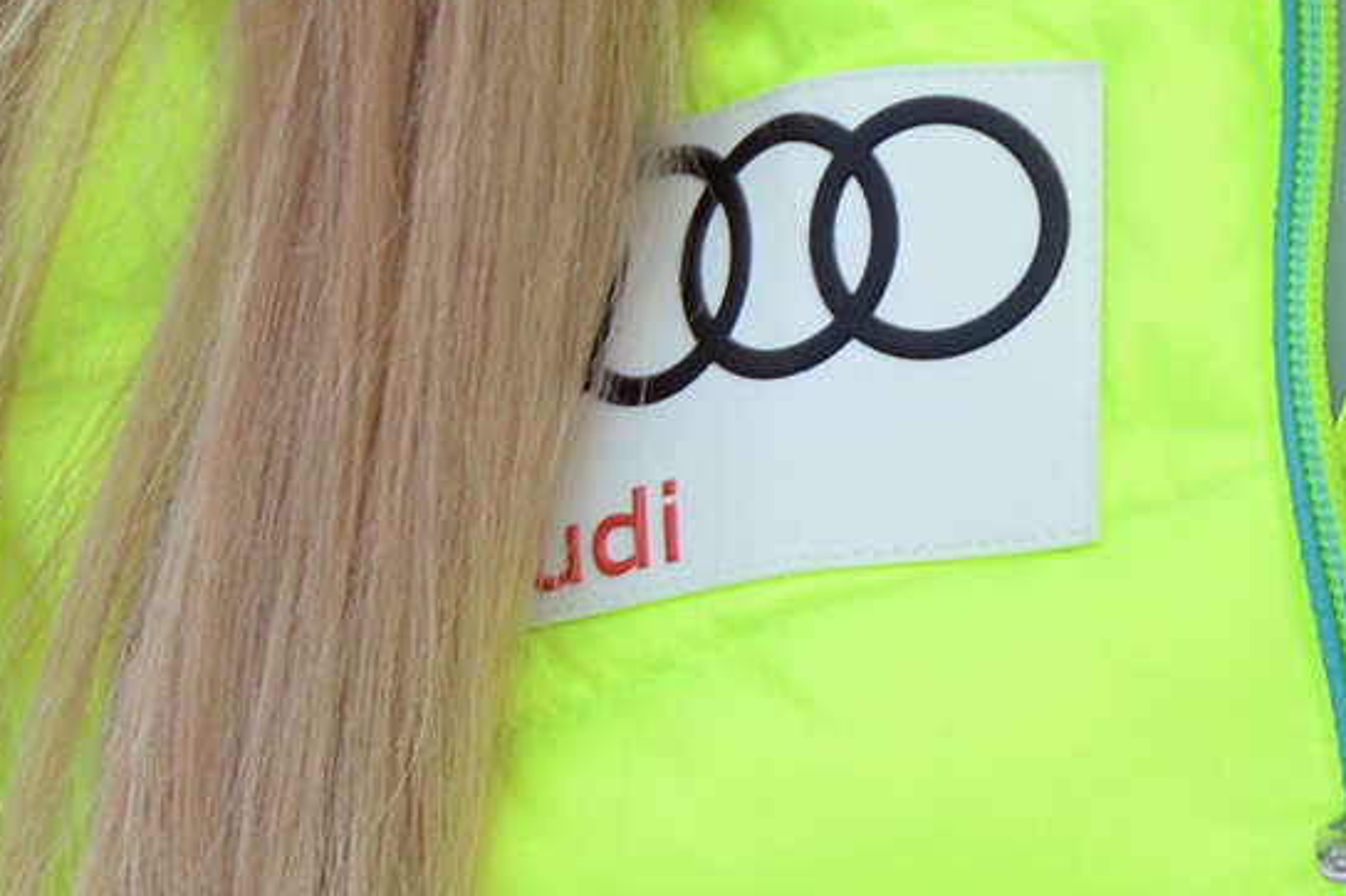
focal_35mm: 2206
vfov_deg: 0.6
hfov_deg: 0.9
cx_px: 1160
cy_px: -1543
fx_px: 82427
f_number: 6.3
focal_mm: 400
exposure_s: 1/640
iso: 400
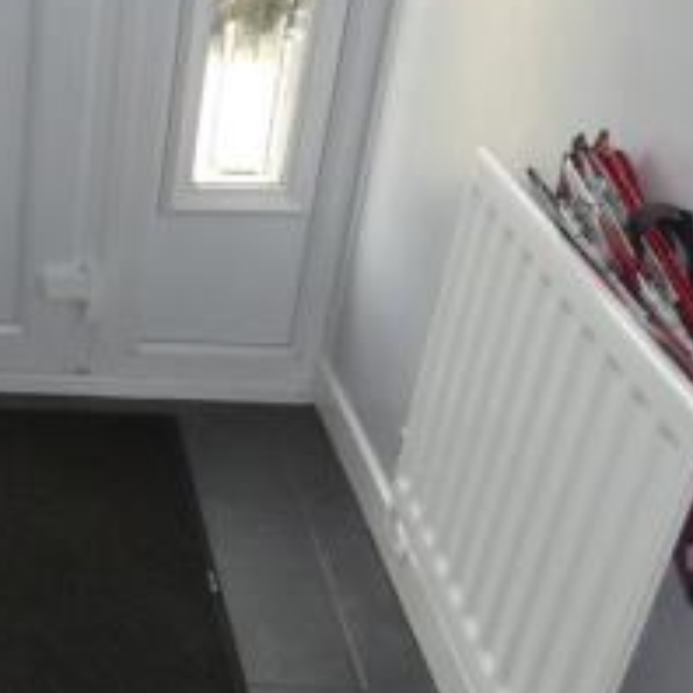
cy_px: 268
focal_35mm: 52
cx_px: -177
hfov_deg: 27.9
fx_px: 1178
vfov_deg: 32.7
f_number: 2.8
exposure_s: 1/60
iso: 80
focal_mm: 3.6
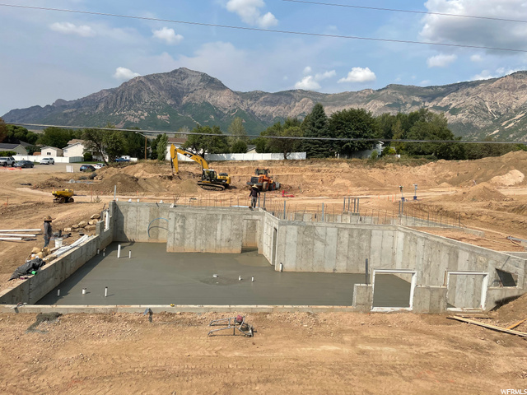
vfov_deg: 53.1
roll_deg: -2.8
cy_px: 198
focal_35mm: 26
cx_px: 264
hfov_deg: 67.3
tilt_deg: -2.3
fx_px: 396
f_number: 1.6
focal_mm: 4.2
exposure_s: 1/5291
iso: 32
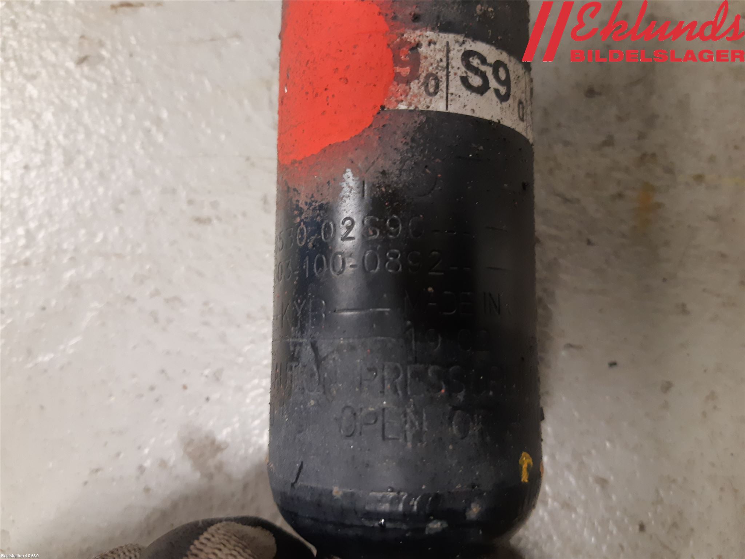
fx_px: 560
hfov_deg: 67.3
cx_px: 372
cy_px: 280
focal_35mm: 26
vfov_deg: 53.1
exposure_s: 1/50
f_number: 1.7
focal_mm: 3.93
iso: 200
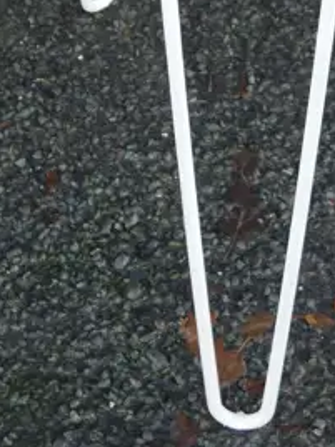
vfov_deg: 11.8
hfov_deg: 9.6
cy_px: -402
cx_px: 318
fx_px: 1974
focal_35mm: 153
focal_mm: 20
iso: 250
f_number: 4.5
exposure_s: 1/60
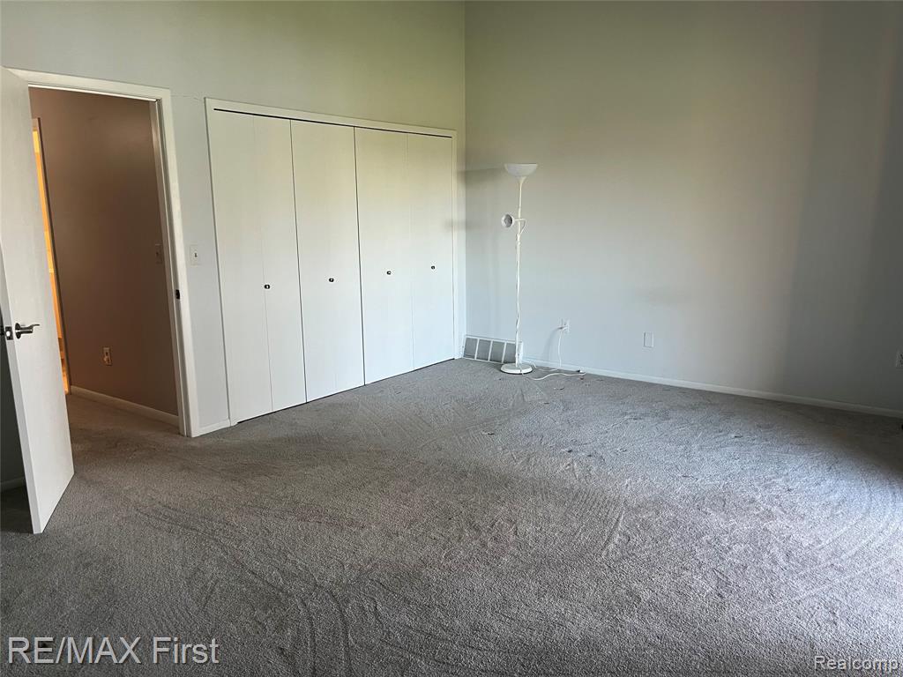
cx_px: 452
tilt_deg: -10.9
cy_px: 338
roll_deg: +0.1
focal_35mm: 26
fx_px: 678
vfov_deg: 53.1
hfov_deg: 67.3
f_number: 1.6
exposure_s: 1/60
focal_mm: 5.1
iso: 100
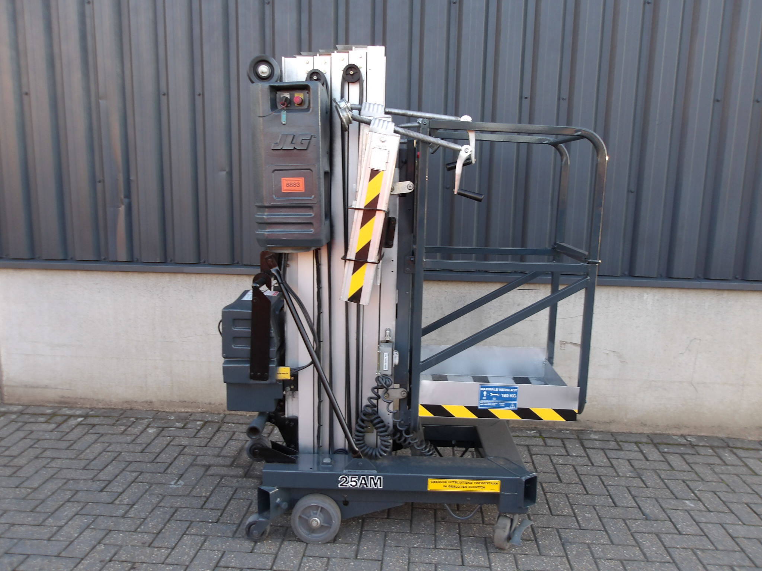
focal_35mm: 27
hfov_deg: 65.3
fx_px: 594
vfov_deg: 51.4
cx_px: 381
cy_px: 286
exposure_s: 1/42
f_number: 3
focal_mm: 4.9
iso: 100
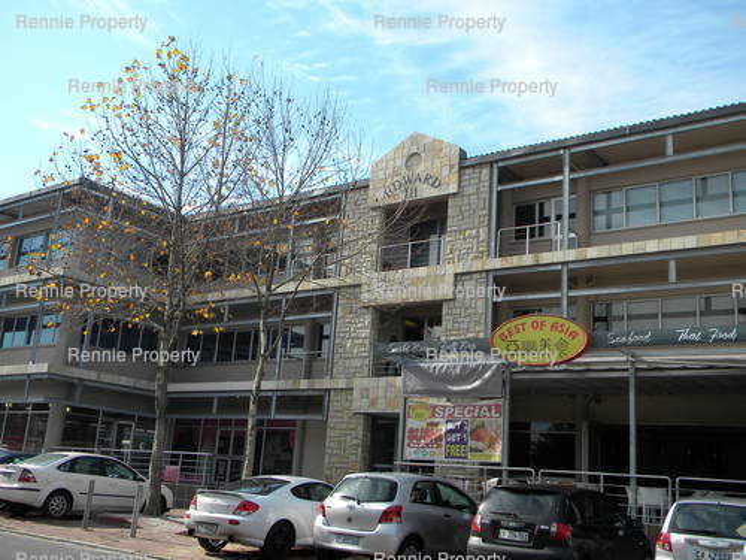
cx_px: 373
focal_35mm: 36
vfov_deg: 39.7
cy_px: 280
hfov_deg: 51.4
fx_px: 776
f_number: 3.7
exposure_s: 1/464
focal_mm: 6.4
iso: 80
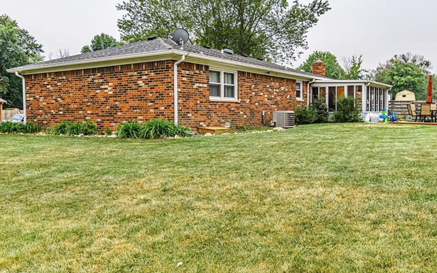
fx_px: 429
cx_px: 216
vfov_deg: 35.3
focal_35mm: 36
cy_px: 127
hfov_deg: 54.0
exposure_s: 1/100
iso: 250
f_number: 9
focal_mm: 20
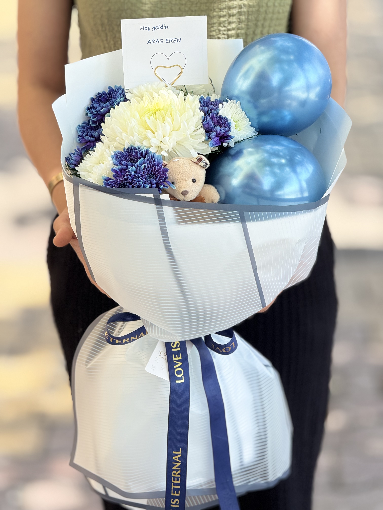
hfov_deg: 12.3
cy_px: 255
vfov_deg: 16.4
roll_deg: +2.2
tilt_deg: -18.1
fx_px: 1770
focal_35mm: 120
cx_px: 192
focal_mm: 15.66
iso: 50
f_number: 2.8
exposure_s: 1/363
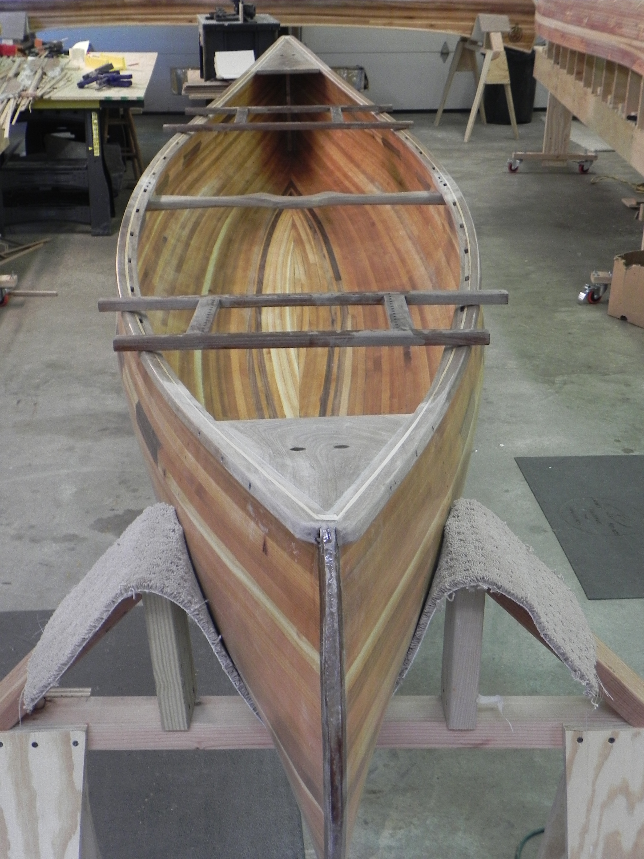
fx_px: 1141
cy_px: 430
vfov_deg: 41.2
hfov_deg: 31.5
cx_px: 322
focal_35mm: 46
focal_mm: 8.2
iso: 262
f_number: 3.2
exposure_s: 1/30
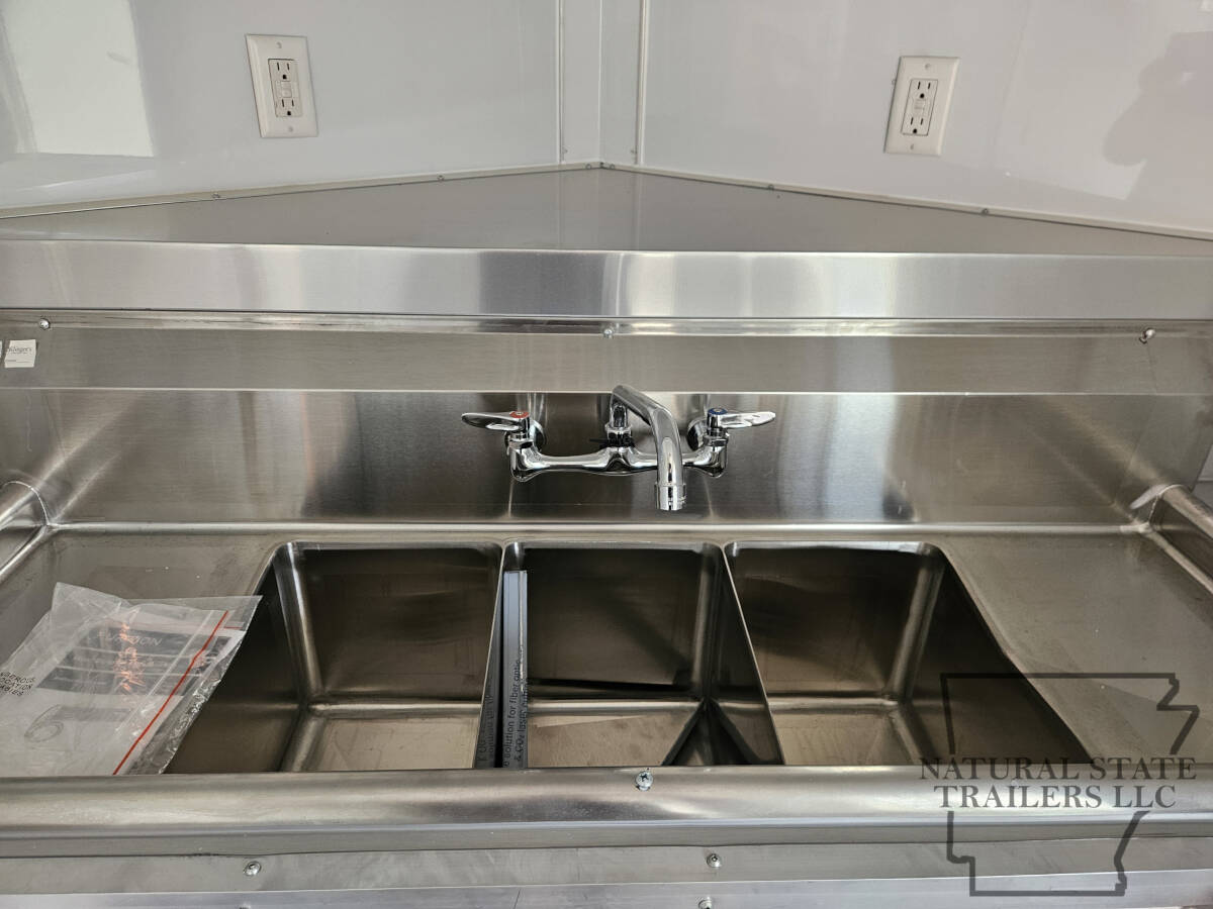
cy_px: 454
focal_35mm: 23
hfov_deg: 73.9
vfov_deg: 58.9
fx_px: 806
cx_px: 606
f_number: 1.8
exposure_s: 1/120
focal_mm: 5.4
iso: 400
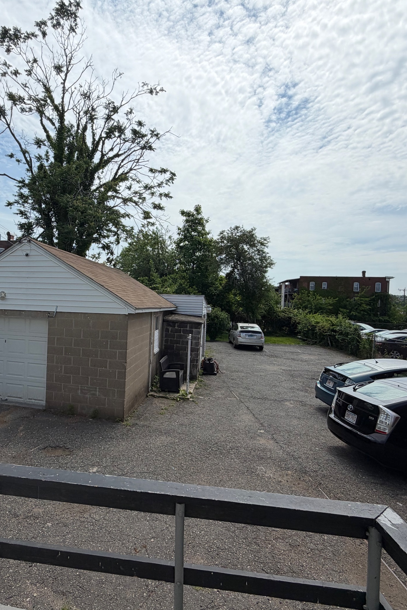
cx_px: 131
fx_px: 339
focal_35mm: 20
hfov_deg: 60.3
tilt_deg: -0.5
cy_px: 307
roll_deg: -1.2
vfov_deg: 84.0
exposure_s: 1/1745
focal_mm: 2.22
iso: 20
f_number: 2.2
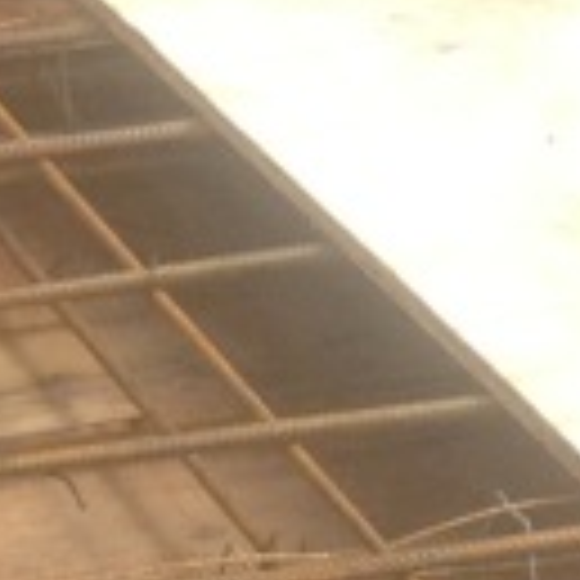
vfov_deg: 5.8
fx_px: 5459
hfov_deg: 6.1
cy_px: -913
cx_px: -72
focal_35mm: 288
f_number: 2.4
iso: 64
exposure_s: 1/593
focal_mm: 4.28
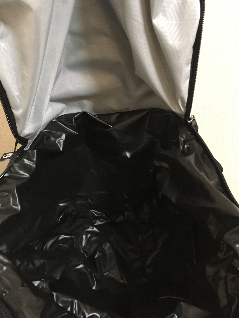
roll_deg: -1.1
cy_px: 159
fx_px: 267
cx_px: 120
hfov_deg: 48.2
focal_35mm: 29
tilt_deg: -28.6
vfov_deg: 61.7
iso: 250
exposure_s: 1/15
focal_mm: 4.15
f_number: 2.2
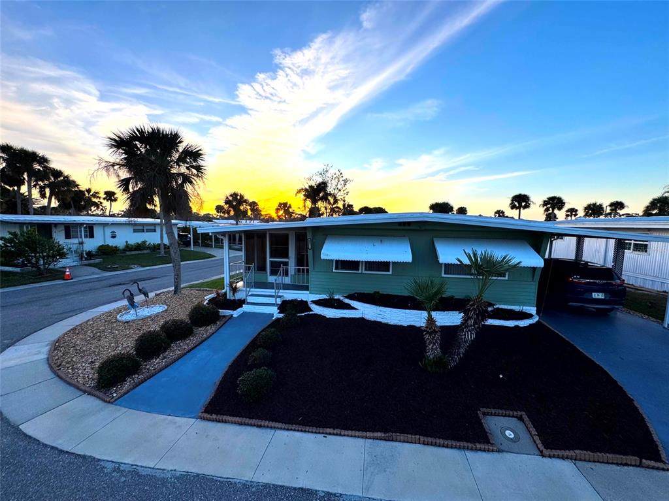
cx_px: 334
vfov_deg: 85.6
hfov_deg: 102.1
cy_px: 250
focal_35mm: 14
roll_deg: -1.7
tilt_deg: -6.0
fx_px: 270
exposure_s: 1/386
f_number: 2.2
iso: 40
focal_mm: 2.22
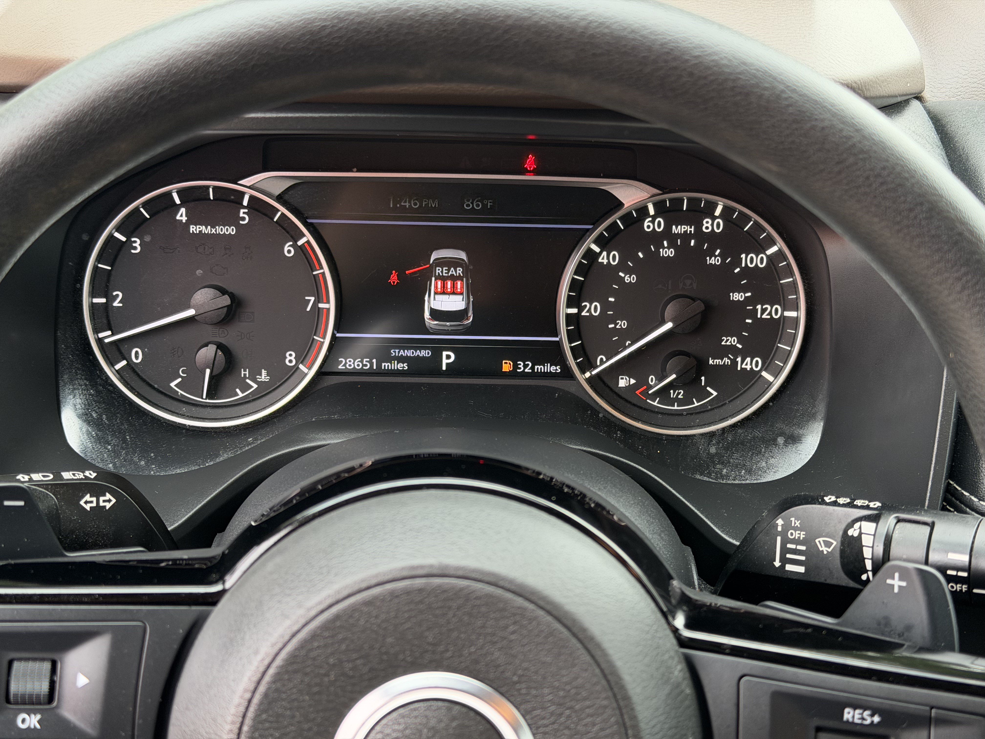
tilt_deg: -30.9
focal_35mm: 48
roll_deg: -3.3
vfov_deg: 30.3
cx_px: 492
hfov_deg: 39.7
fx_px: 1366
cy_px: 370
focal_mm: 6.76
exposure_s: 1/101
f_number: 1.78
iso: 200
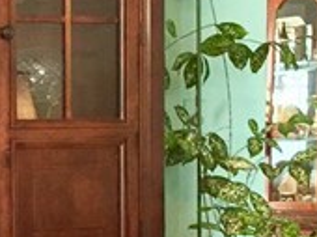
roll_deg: +0.4
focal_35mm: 175
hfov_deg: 10.7
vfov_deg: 8.3
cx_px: -211
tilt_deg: -5.1
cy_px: 347
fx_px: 1600
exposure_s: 1/17
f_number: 2.2
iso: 250
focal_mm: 4.15
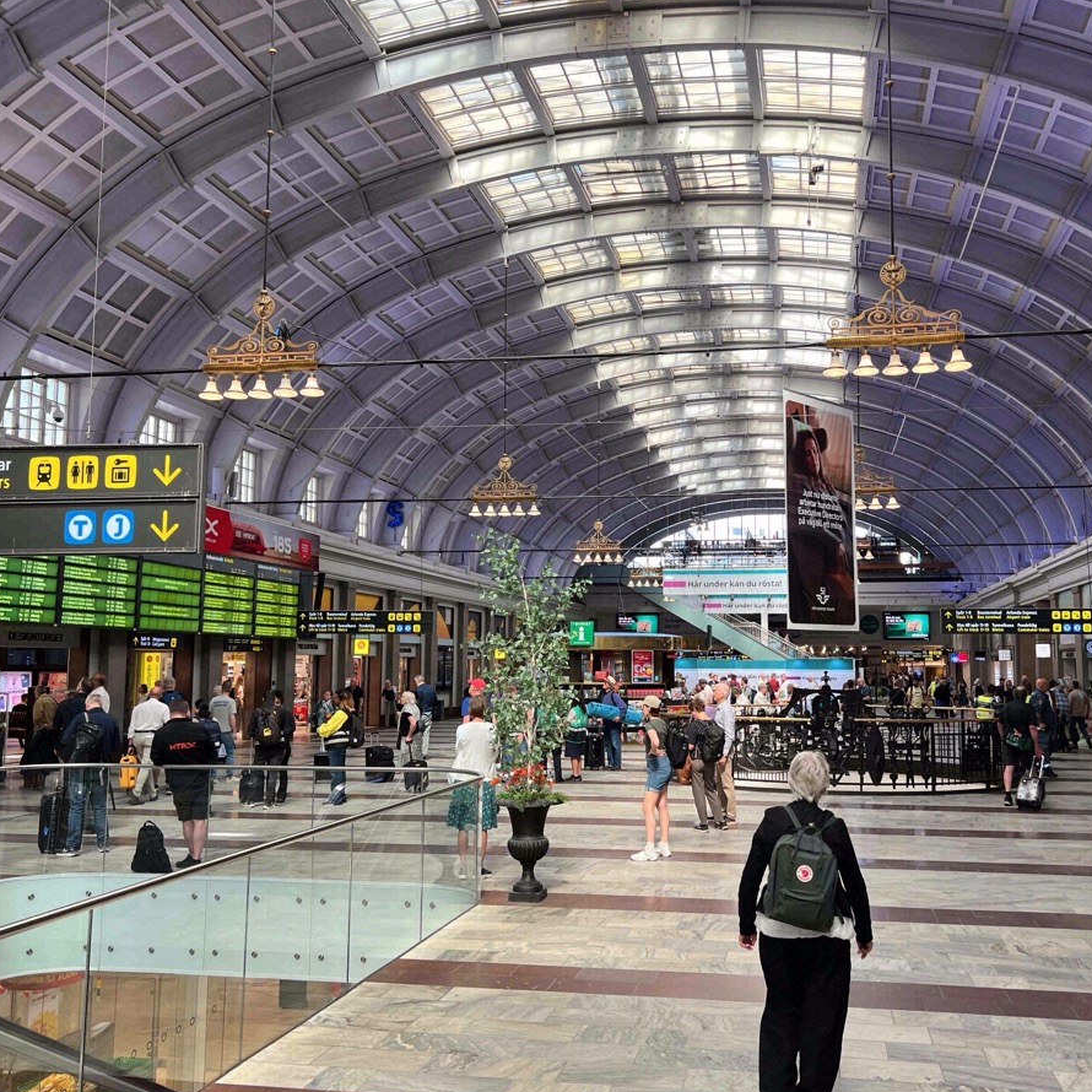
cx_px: 626
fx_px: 1106
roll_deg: +0.4
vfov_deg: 52.5
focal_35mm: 31
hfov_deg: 52.3
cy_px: 548
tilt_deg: +8.4
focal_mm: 5.7
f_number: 1.5
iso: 50
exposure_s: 1/121
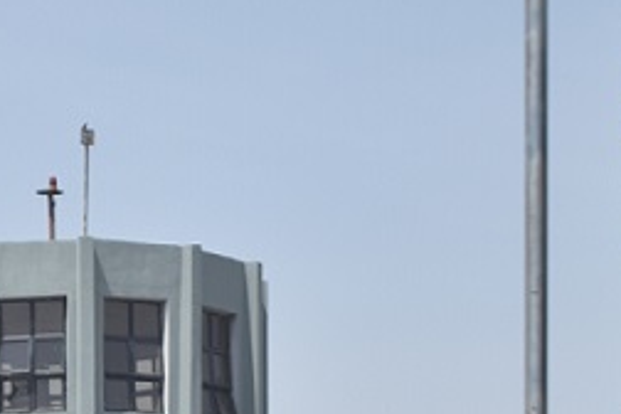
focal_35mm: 200
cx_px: 17
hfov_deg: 10.2
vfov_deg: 6.8
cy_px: 658
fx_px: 3450
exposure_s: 1/500
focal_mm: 40
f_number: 6.3
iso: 100
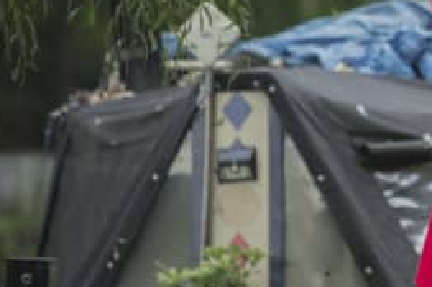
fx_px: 7015
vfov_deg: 2.3
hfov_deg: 3.5
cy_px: 61
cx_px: 619
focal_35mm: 585
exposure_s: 1/320
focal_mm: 200
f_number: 5
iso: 1600
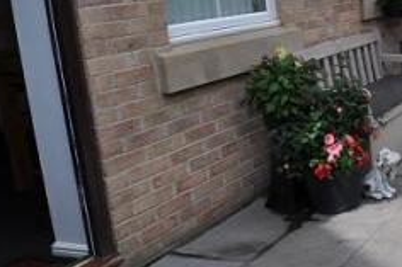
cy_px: 67
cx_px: 513
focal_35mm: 50
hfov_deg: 31.4
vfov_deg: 26.6
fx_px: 558
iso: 200
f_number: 9
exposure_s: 1/320
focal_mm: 12
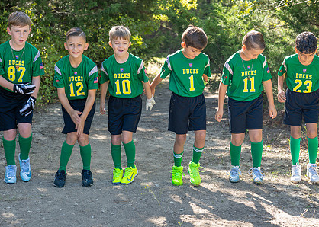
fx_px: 770
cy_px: 84
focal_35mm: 85
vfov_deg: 16.8
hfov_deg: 23.4
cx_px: 170
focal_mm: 50
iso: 125
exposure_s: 1/250
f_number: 3.2
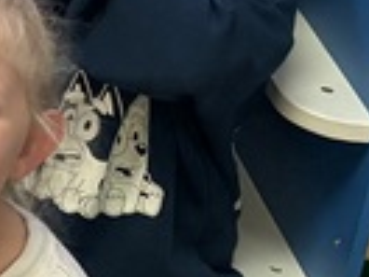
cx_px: -786
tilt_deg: -26.0
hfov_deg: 8.2
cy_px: -120
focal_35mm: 202
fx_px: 2153
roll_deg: -0.4
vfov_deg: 7.2
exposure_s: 1/60
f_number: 1.6
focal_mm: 5.96
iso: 250
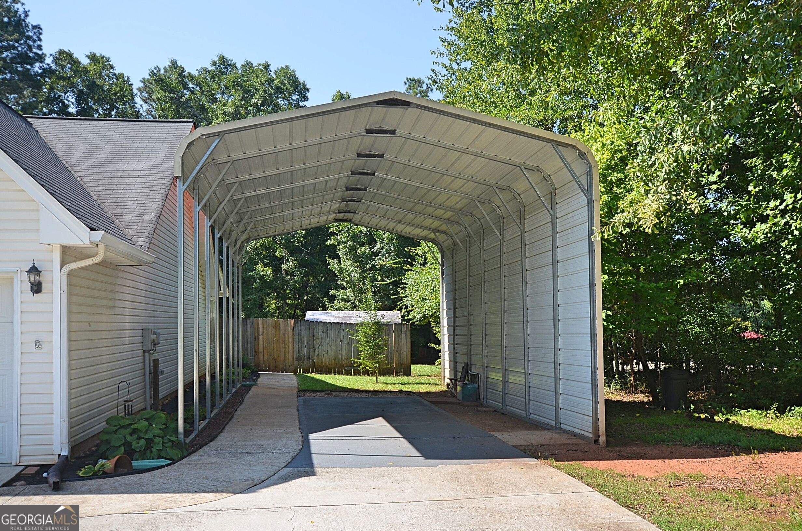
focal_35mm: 33
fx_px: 734
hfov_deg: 57.3
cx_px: 401
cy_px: 266
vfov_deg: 39.8
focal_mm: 22
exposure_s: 1/200
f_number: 7.1
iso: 200
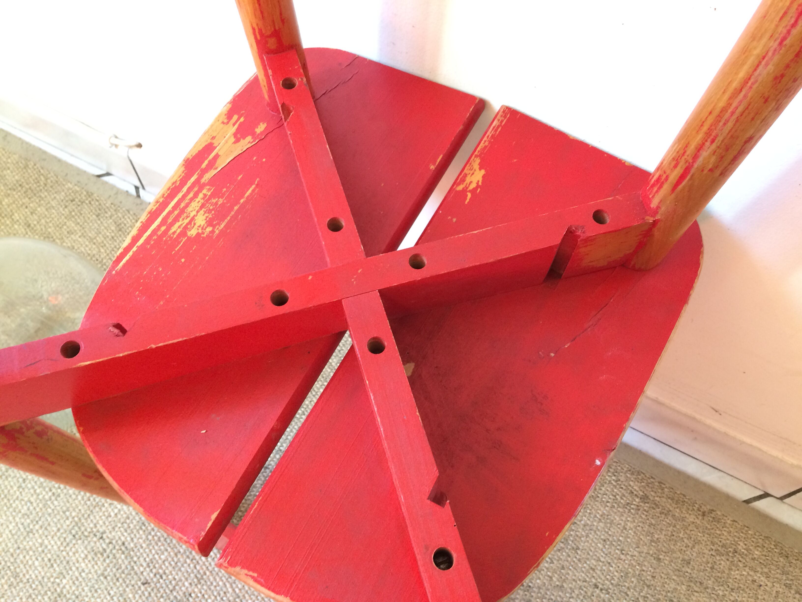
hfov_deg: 61.7
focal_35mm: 29
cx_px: 401
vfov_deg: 48.2
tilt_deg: -60.9
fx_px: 672
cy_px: 301
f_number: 2.2
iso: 200
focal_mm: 4.15
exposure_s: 1/33
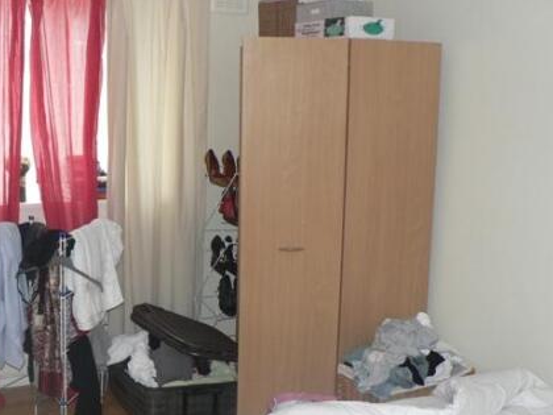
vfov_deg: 29.0
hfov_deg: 37.9
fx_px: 799
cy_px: 264
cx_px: 201
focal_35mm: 50
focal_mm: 6
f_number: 2.8
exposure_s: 1/60
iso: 200
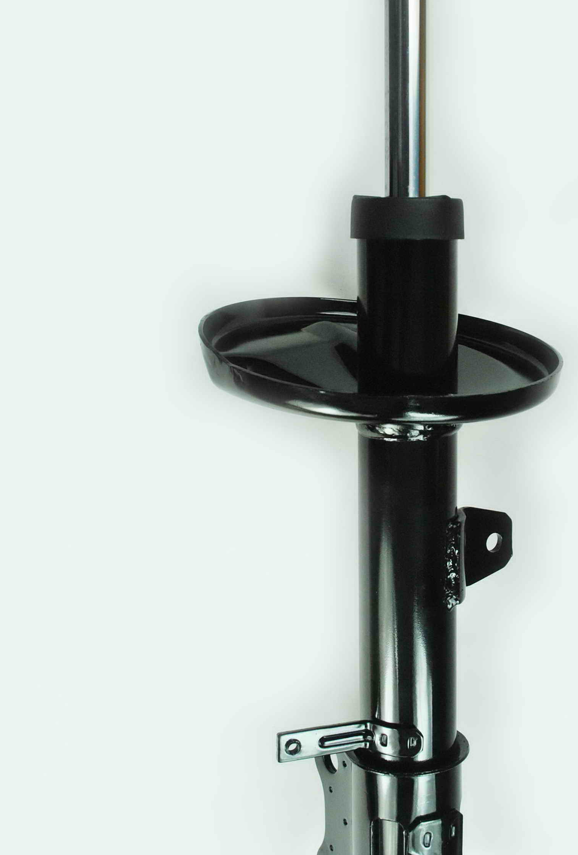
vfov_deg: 41.4
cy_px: 310
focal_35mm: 47
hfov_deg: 28.7
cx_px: 394
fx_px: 1121
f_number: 6.3
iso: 200
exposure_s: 1/160
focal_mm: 18
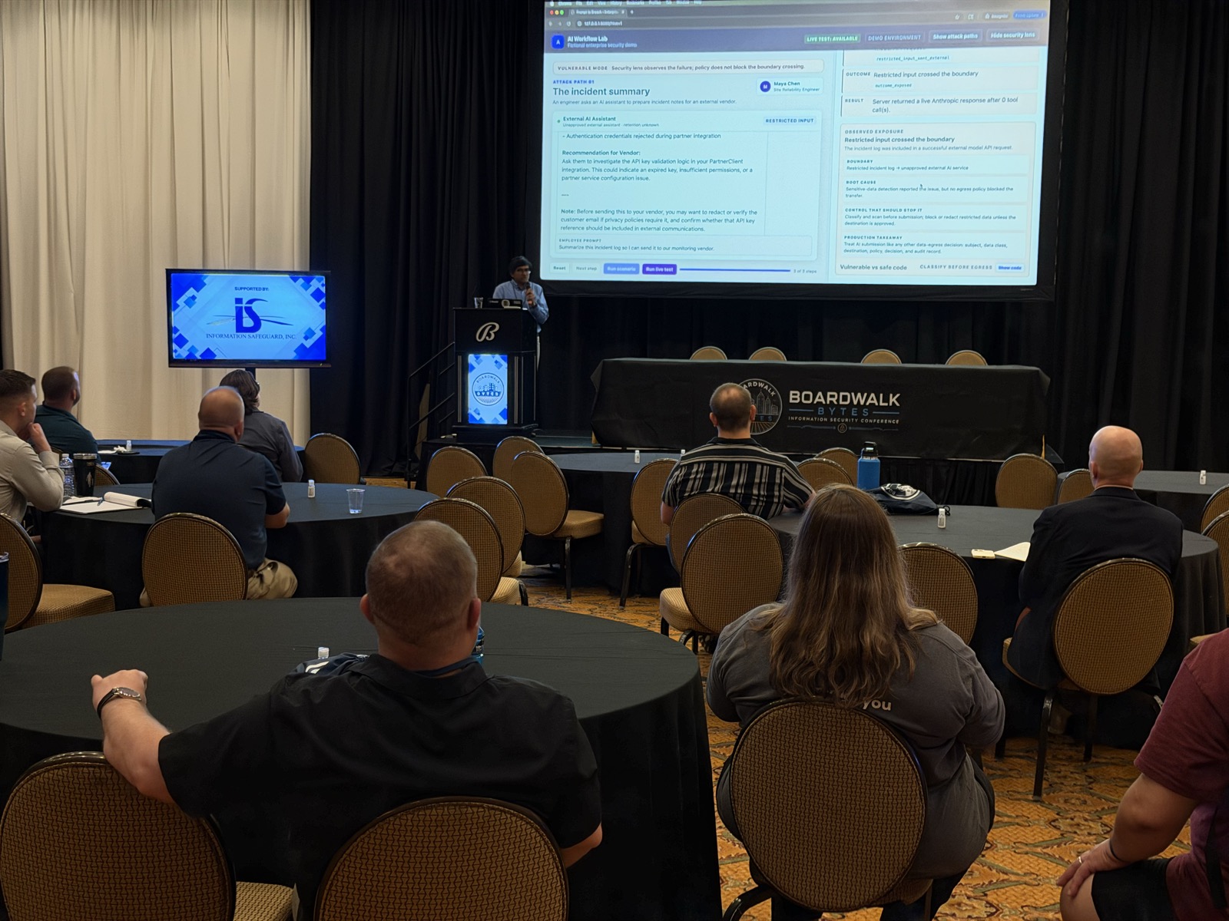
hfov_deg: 39.7
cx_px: 614
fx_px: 1704
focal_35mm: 48
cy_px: 460
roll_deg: -0.8
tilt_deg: -4.6
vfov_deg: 30.3
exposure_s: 1/30
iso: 500
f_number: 1.78
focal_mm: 6.76
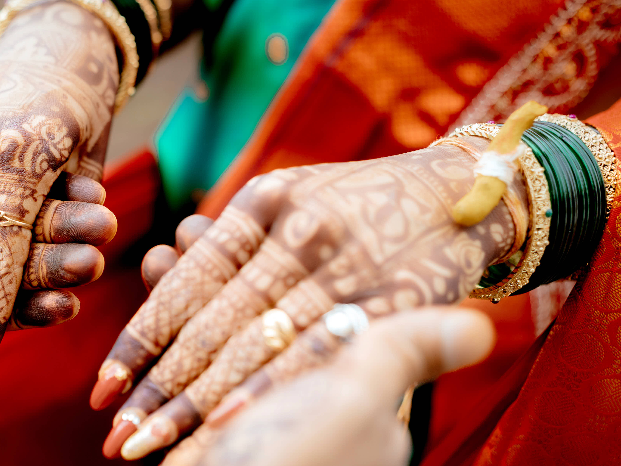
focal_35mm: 60
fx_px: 1076
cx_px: 138
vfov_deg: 24.1
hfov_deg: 31.5
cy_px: 354
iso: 250
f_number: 2
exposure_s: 1/1600
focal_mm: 35
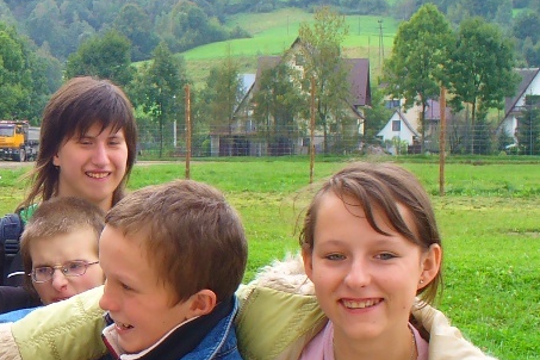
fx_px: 1305
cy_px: 271
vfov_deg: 15.6
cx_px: -12
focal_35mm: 87
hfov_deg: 22.4
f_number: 2.8
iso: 64
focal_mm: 6.1
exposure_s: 1/200
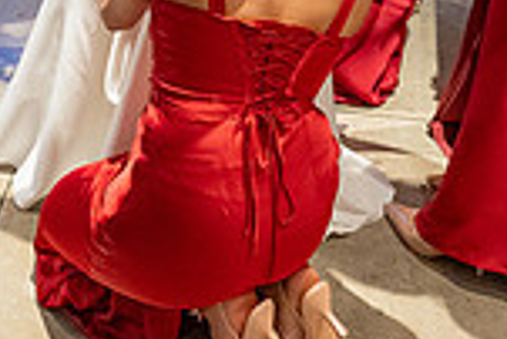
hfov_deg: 21.0
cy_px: -213
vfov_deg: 13.2
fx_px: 1353
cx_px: 124
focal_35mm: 96
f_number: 2.8
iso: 2000
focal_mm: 25
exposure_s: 1/125
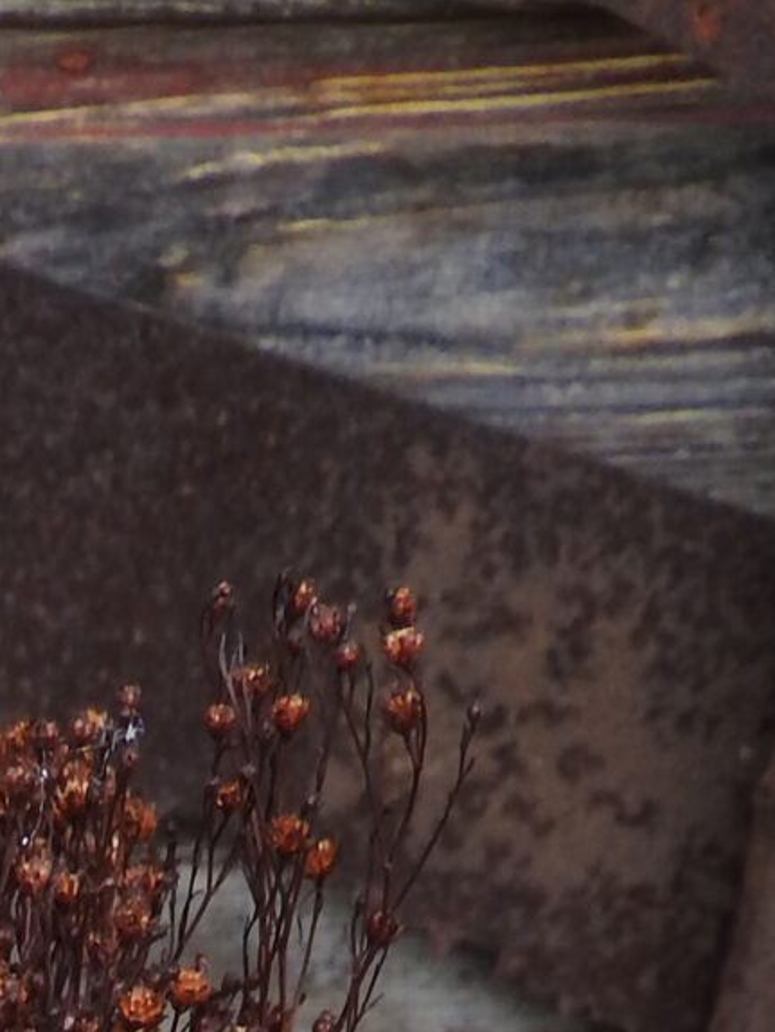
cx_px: -448
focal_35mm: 107
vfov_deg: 14.1
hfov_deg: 13.0
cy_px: 2300
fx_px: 3192
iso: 100
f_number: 3.3
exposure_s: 1/60
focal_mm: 4.3
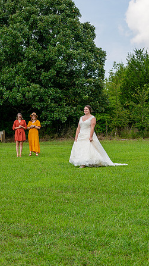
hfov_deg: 13.9
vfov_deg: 24.5
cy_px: 133
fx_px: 612
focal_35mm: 87
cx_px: 81
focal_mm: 55
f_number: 7.1
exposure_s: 1/200
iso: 100
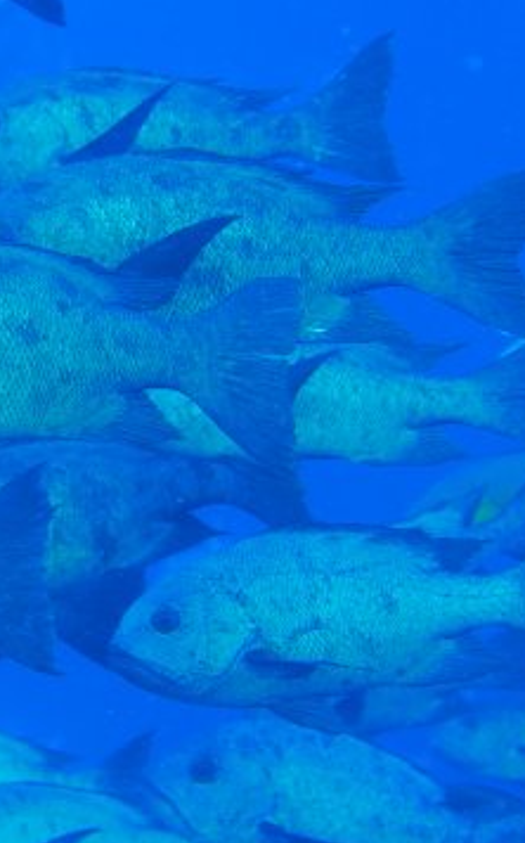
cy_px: 436
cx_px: 33
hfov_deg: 11.4
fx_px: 2614
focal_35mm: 114
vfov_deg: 18.3
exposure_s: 1/125
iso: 250
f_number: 2.8
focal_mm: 29.3
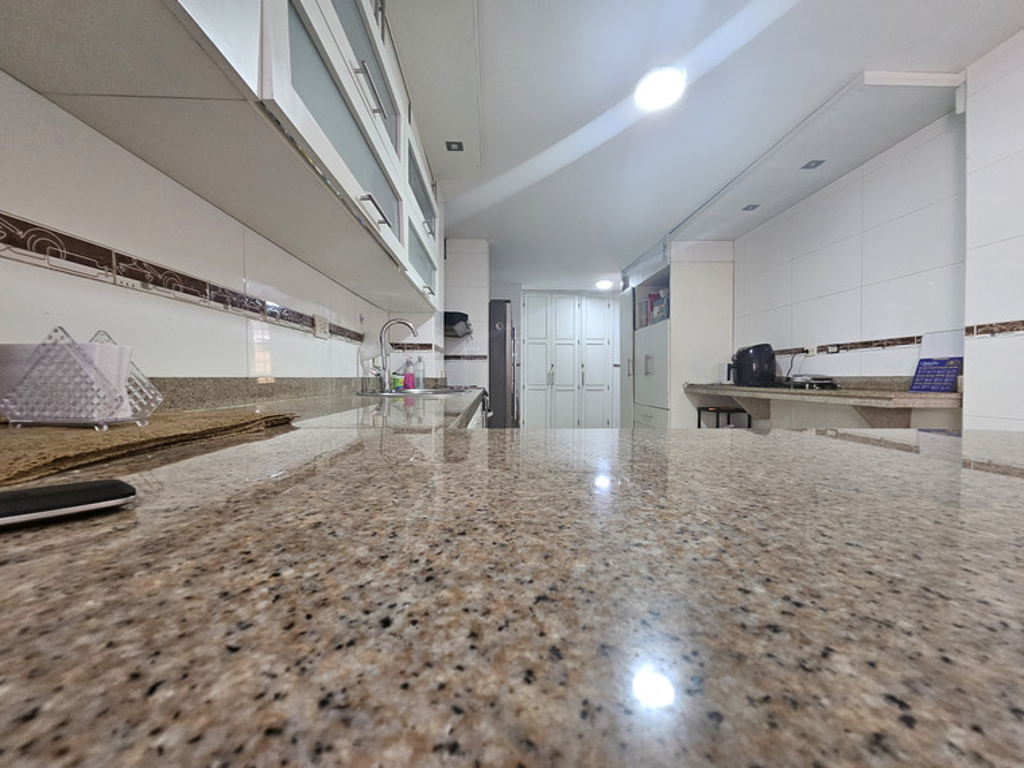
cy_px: 384
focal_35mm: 13
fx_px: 385
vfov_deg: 89.9
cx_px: 512
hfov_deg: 106.2
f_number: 2.2
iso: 320
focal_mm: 2.2
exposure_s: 1/40
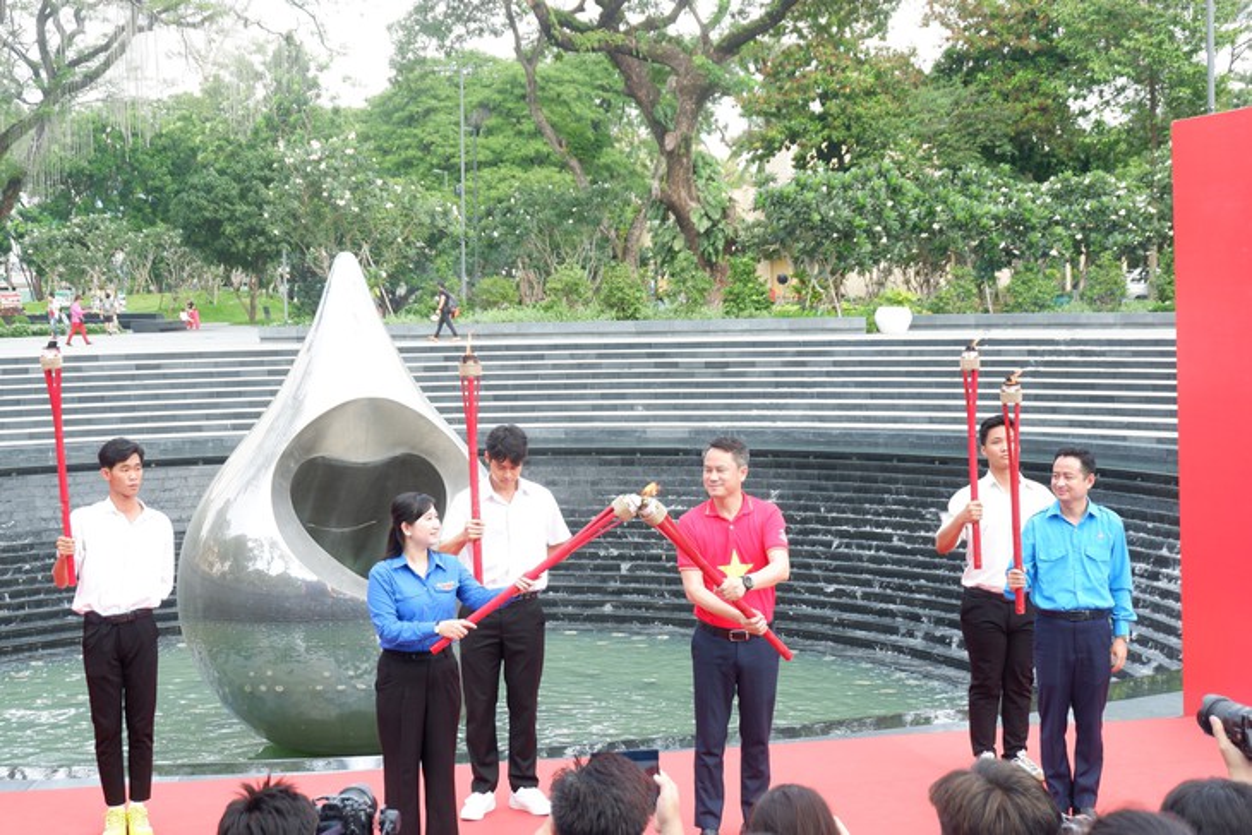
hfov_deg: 33.4
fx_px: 2087
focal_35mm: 60
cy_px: 418
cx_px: 626
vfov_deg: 22.6
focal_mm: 40.2
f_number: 5.6
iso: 200
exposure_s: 1/140
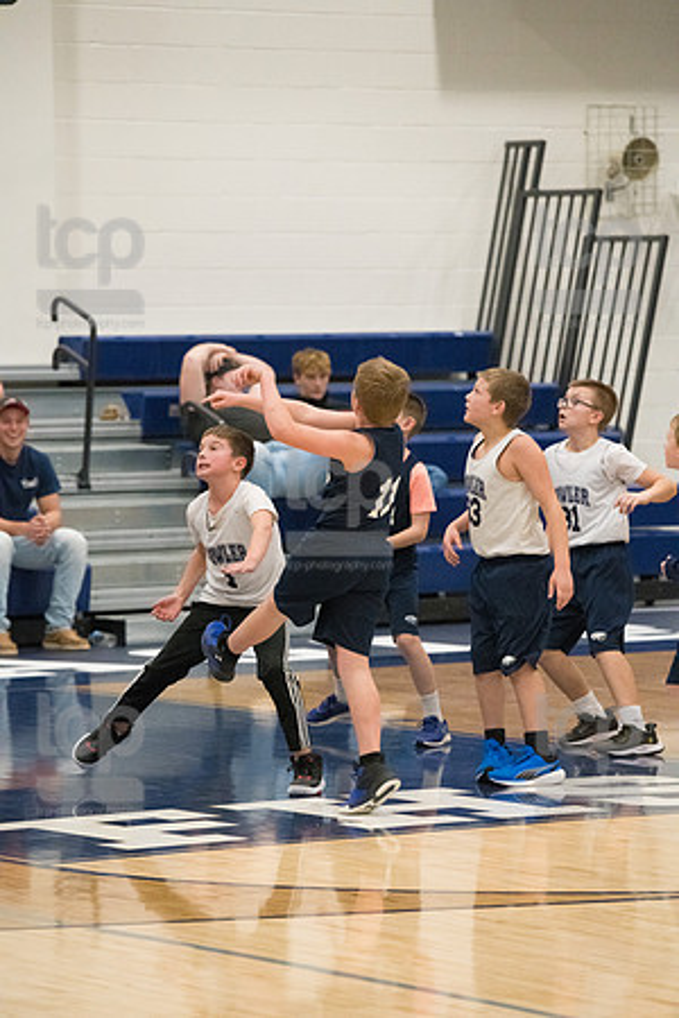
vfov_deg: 11.1
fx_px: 5234
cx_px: 340
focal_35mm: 185
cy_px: 509
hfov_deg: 7.4
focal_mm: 185
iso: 8000
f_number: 4.5
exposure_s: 1/1600
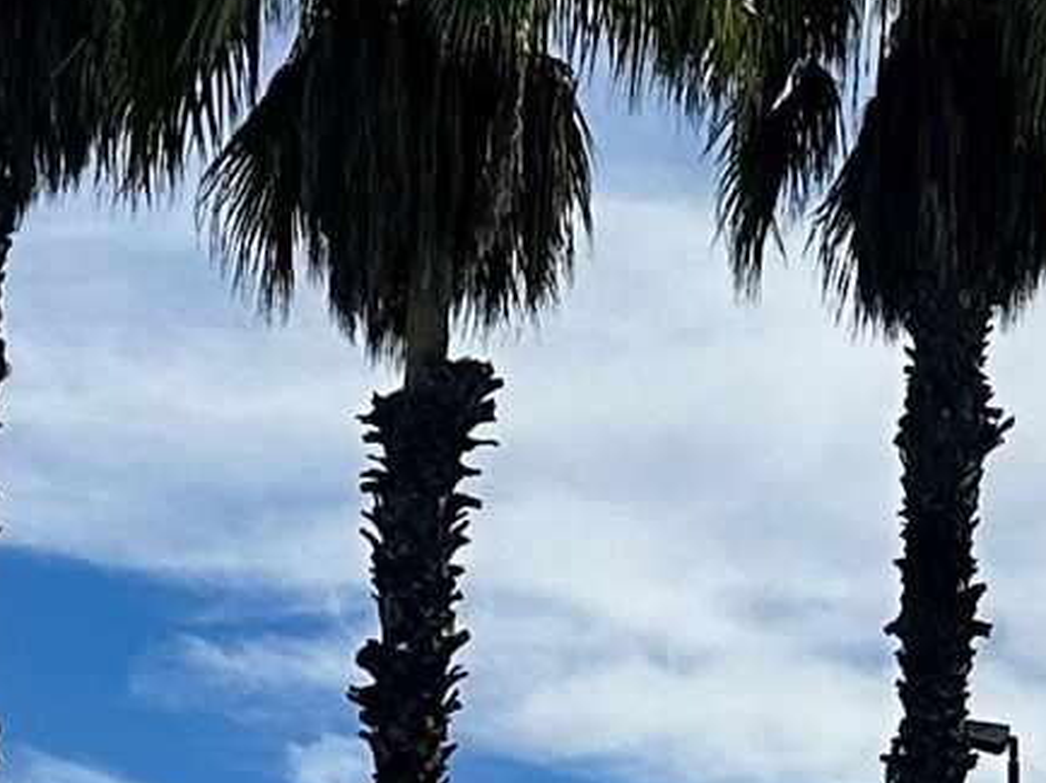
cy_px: 2043
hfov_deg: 11.6
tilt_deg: -1.2
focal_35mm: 170
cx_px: 378
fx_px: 5134
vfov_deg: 7.9
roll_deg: +0.9
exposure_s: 1/8197
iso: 80
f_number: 1.78
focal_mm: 6.86
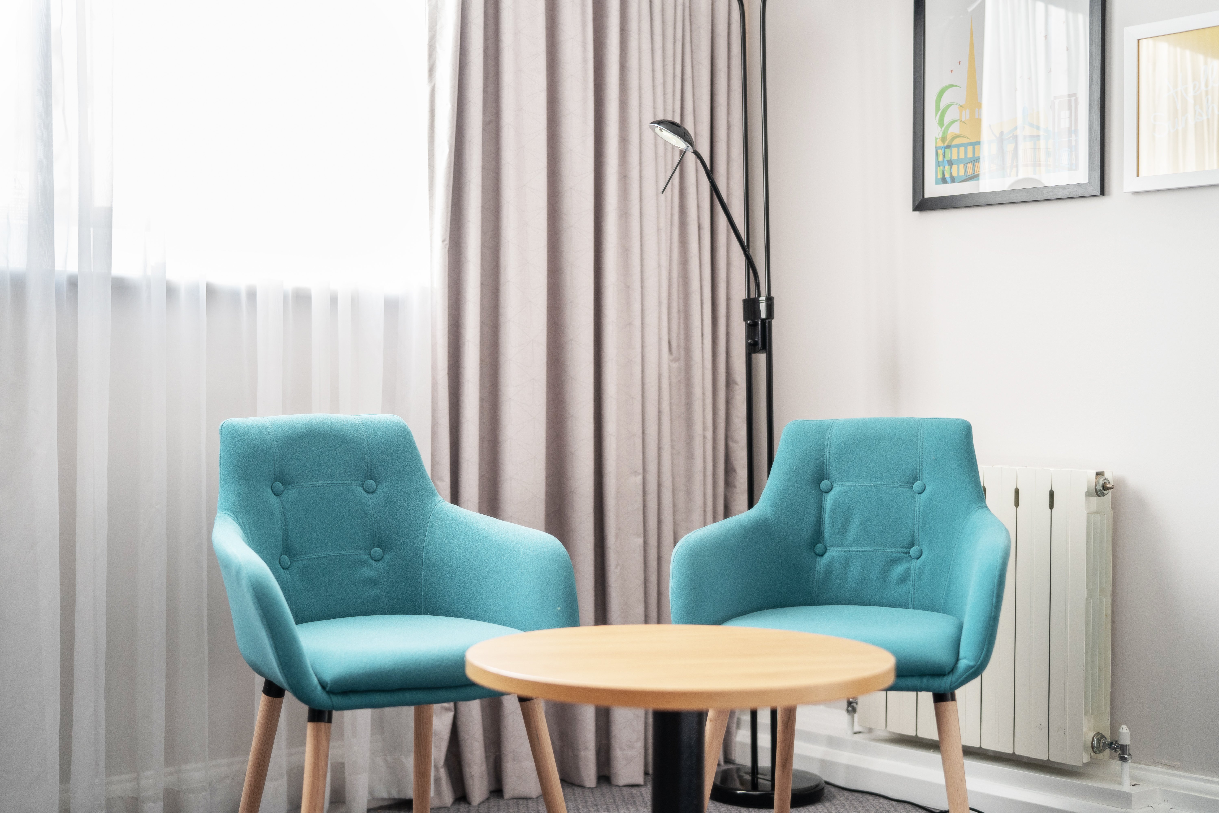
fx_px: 1693
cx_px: 610
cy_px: 406
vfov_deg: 27.0
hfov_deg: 39.6
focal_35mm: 50
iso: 400
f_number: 1.8
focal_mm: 50
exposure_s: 1/500
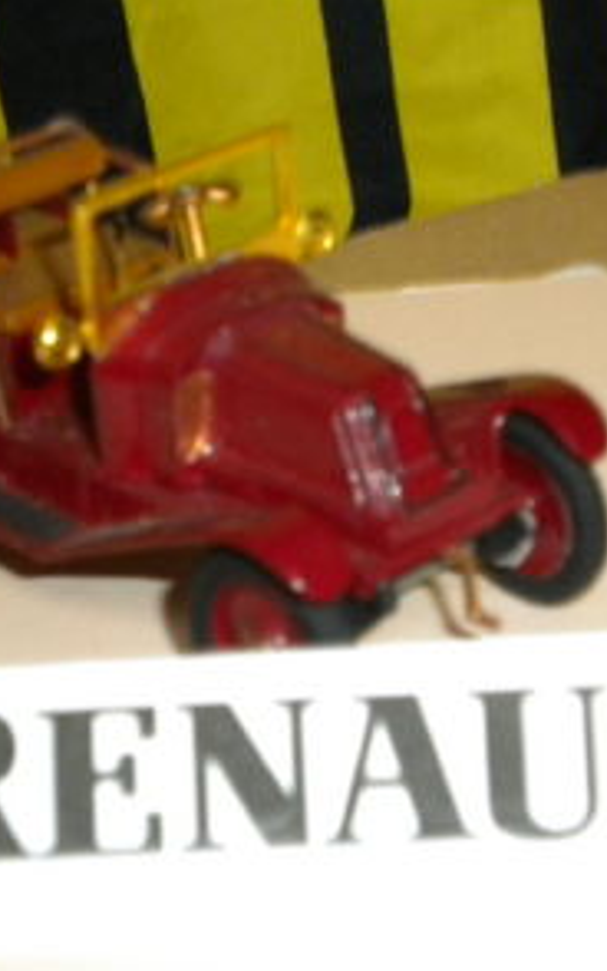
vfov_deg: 21.2
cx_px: 297
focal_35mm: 98
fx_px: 2591
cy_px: 489
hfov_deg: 13.4
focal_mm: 12.3
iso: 400
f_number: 4.6
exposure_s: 1/60
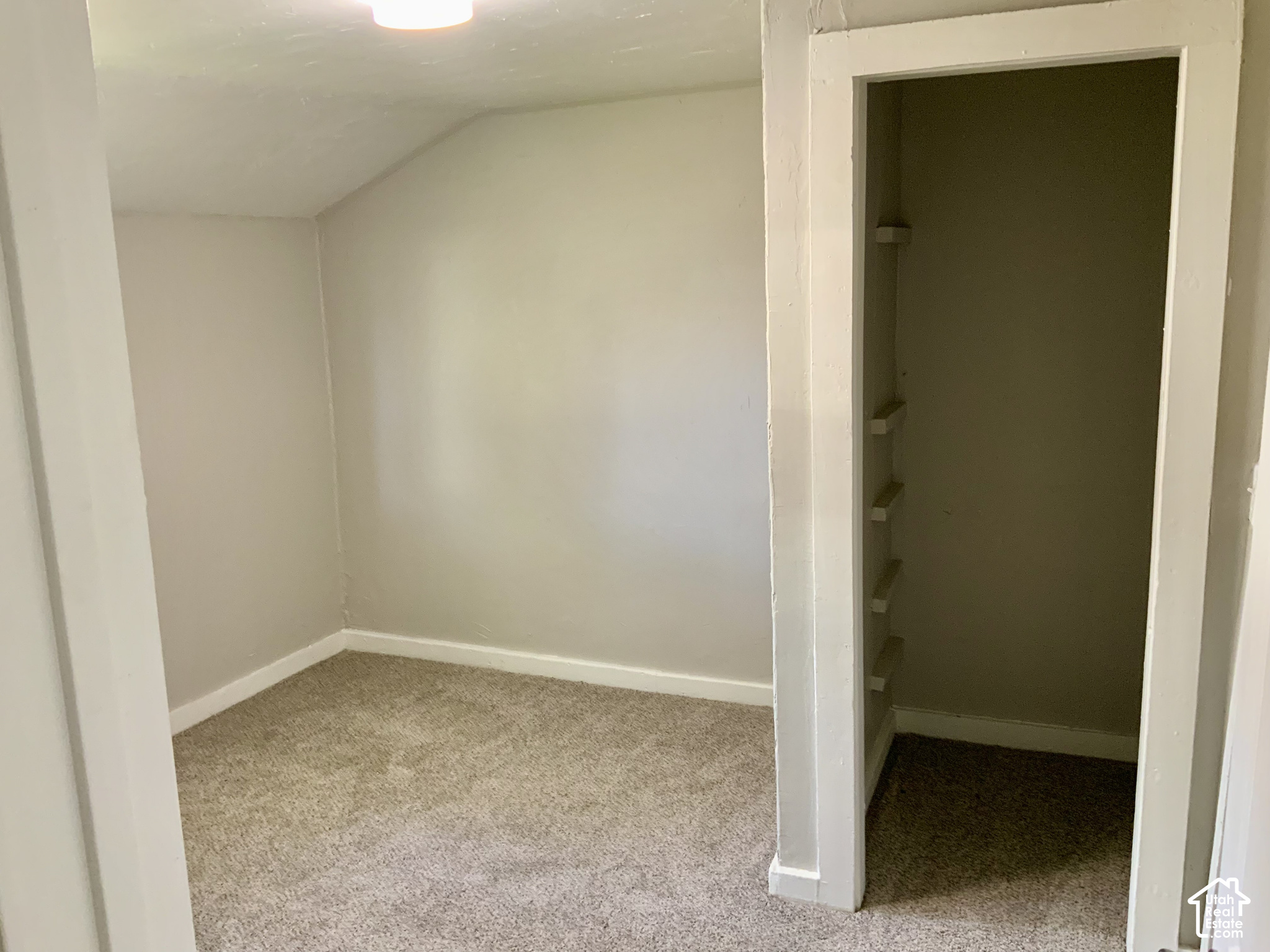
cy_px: 476
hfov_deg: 61.7
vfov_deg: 48.2
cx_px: 635
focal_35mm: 29
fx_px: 1064
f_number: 1.8
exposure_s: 1/60
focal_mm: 3
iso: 160
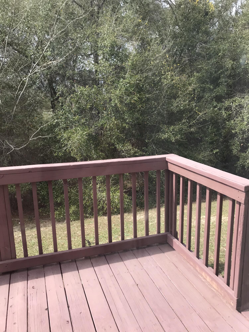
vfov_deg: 63.4
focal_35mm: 28
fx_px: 269
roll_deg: +0.9
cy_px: 166
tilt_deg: -10.2
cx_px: 124
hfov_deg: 49.7
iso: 20
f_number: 1.8
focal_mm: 3.99
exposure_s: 1/818
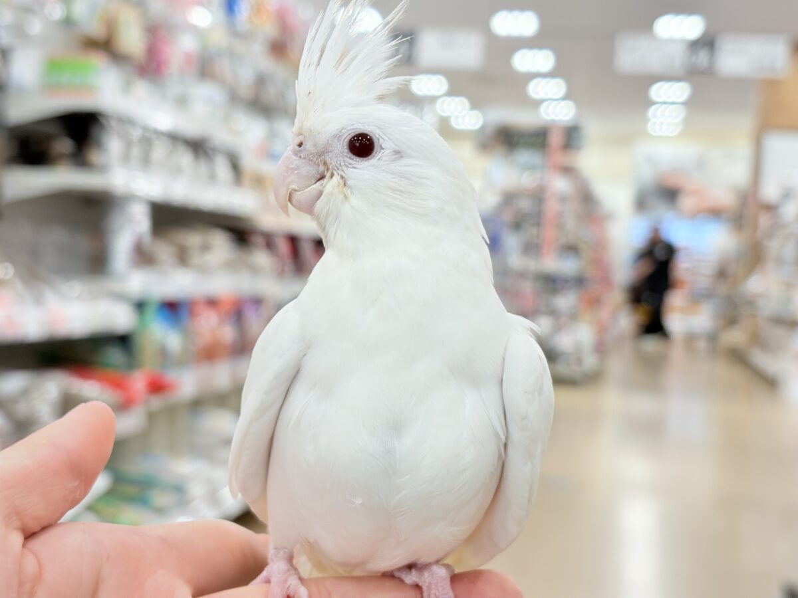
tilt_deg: -0.7
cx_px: 399
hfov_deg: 36.8
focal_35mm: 52
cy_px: 299
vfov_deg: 28.0
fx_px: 1199
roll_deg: -2.7
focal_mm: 5.96
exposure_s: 1/50
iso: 40
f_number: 1.6
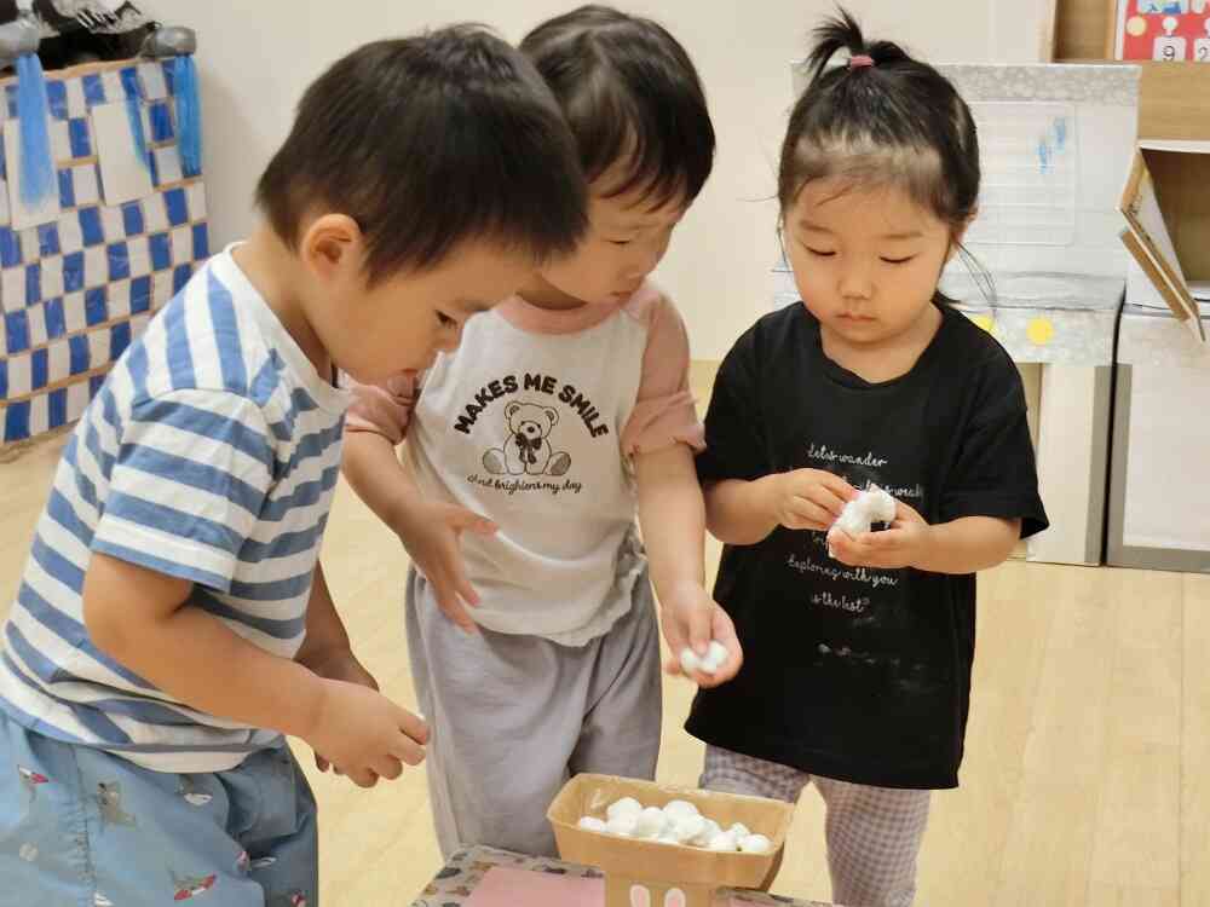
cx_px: 605
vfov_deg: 24.4
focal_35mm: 60
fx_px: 2097
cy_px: 454
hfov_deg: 32.2
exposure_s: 1/60
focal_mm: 10.7
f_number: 5
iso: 250
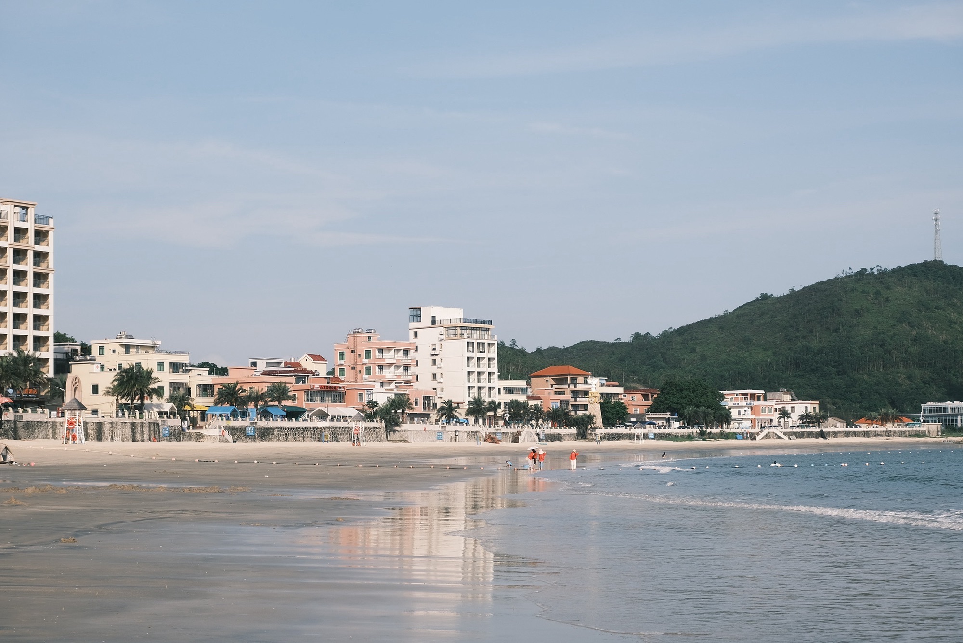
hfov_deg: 29.7
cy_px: 322
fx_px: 1819
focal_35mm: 68
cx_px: 482
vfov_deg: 20.0
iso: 160
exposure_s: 1/750
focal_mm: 45
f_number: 5.6
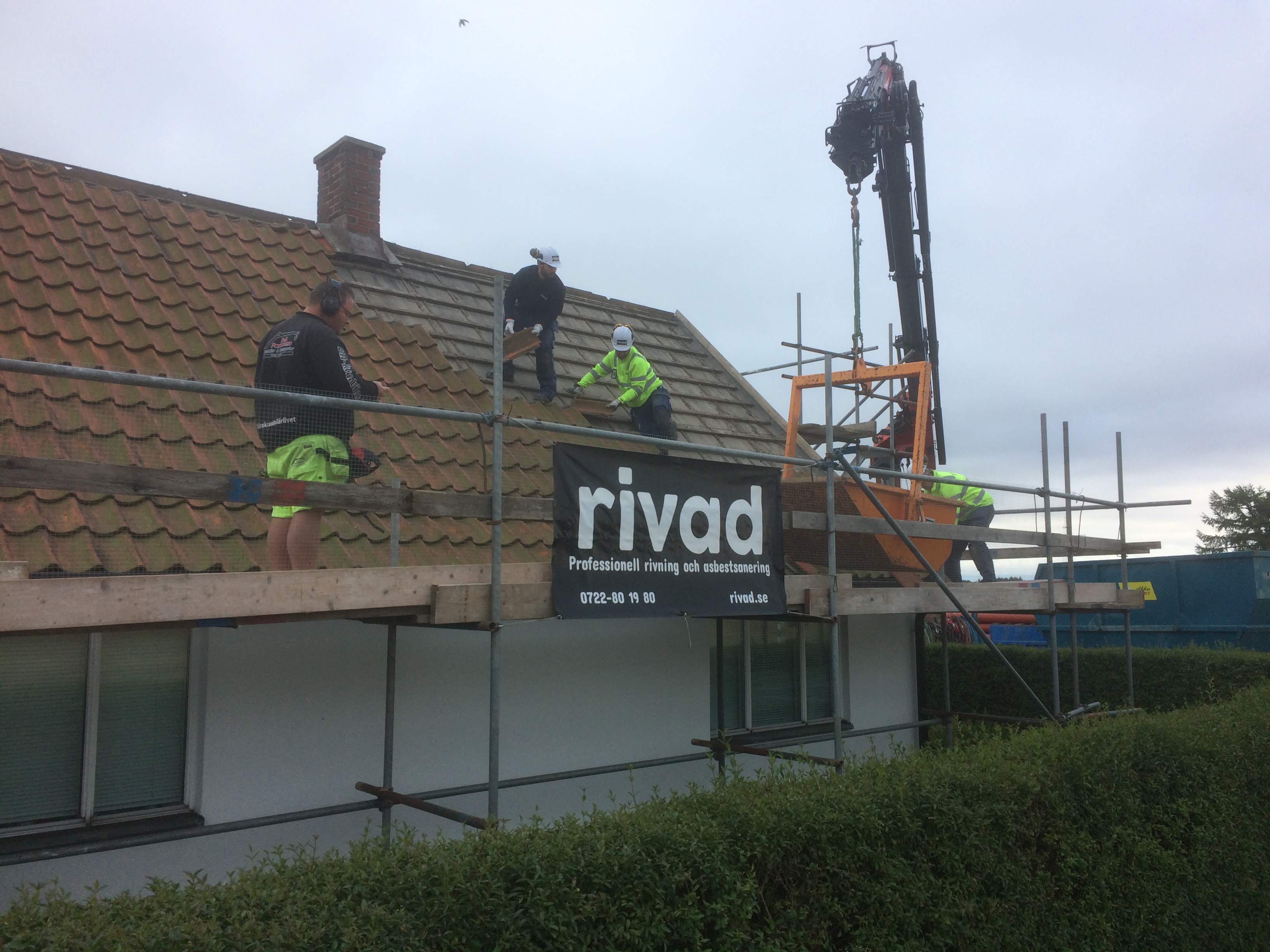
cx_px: 635
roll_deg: +1.1
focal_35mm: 29
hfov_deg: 61.7
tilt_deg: +5.2
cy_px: 476
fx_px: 1064
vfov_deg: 48.2
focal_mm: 4.15
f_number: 2.2
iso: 32
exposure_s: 1/299
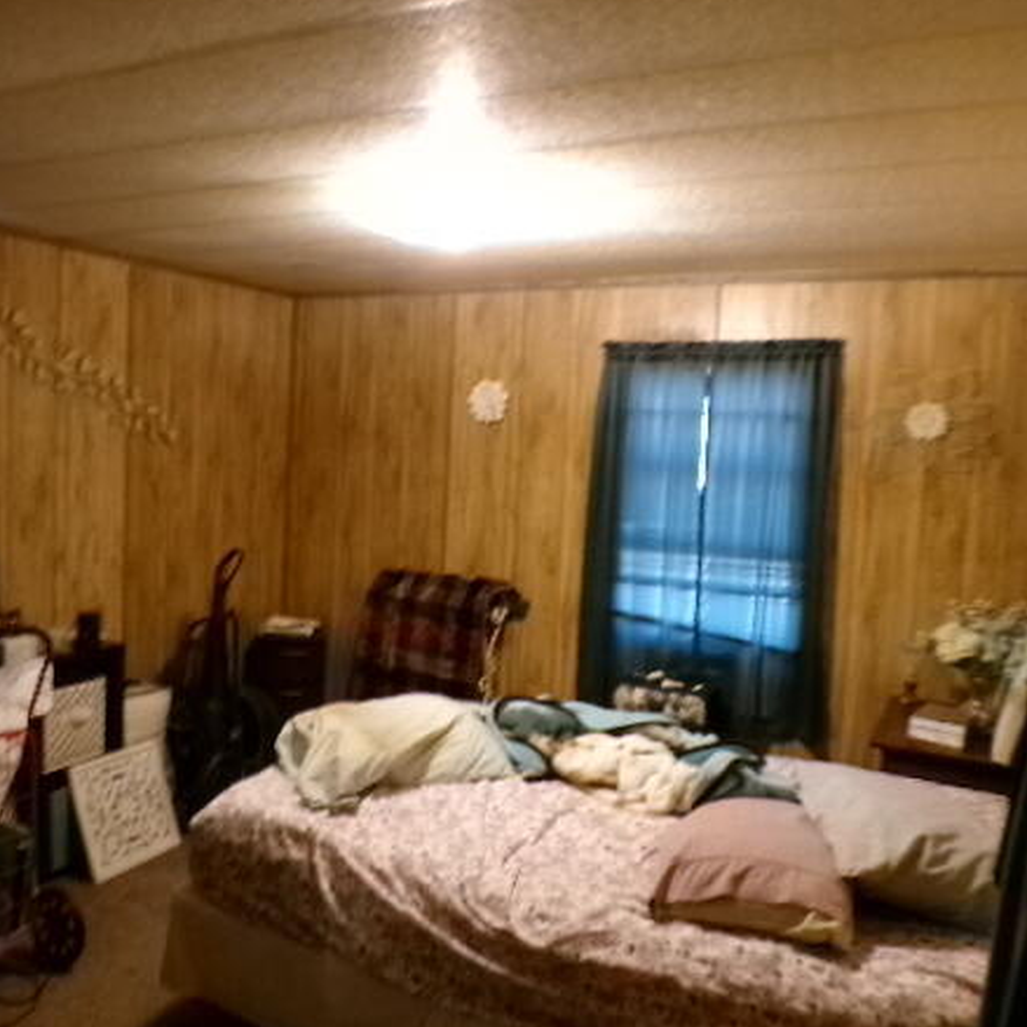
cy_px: 509
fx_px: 1041
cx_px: 429
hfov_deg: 52.3
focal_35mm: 31
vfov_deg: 52.5
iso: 800
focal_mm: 4.3
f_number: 3
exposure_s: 1/9
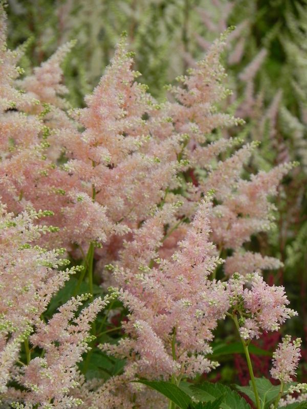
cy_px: 204
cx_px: 154
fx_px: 3985
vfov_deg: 5.9
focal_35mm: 337
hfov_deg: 4.4
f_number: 5.6
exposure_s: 1/400
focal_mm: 59.9
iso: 160
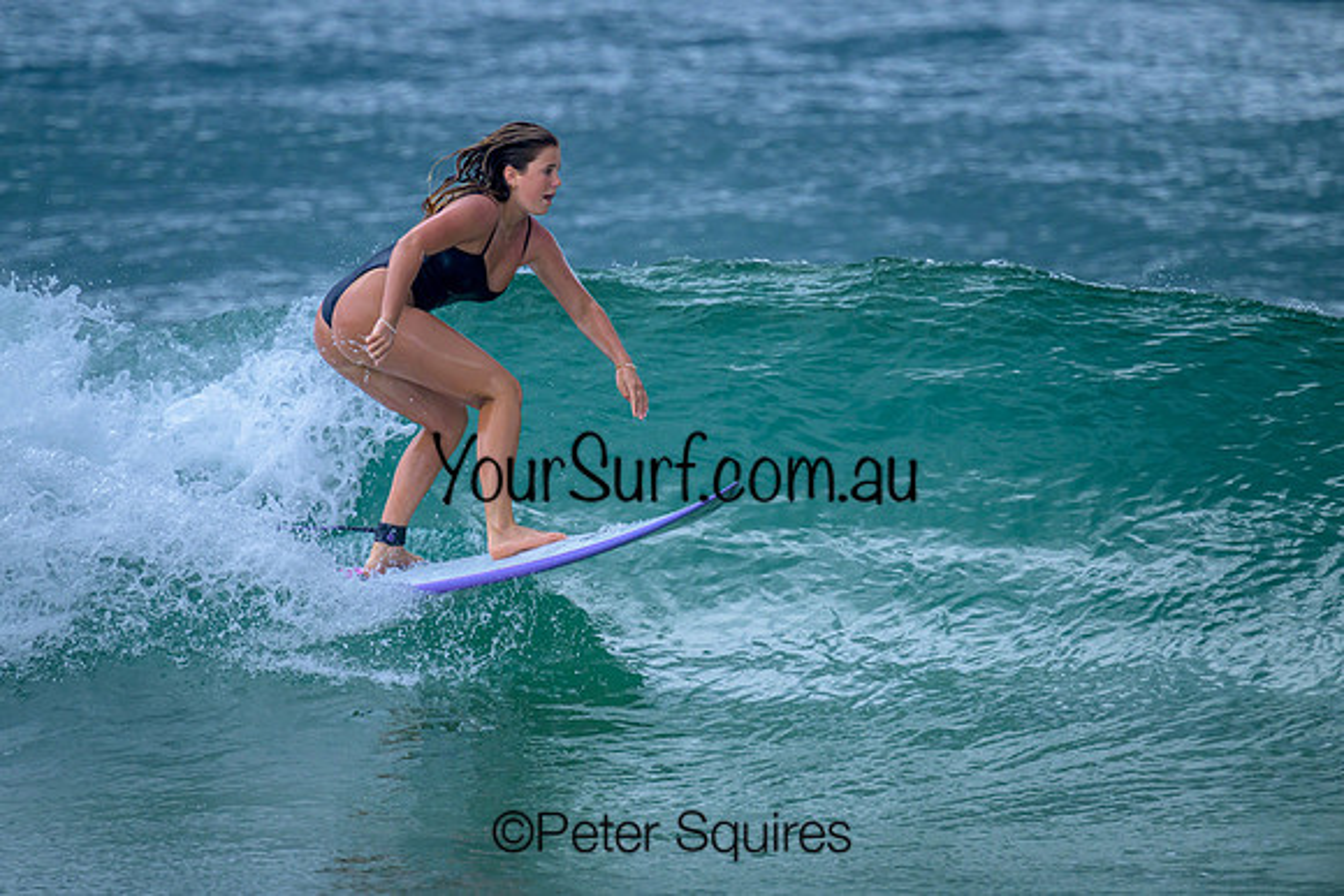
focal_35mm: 591
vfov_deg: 2.3
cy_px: 430
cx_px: 635
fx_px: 22063
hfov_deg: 3.5
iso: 1250
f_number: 8
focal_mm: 560
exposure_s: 1/2000
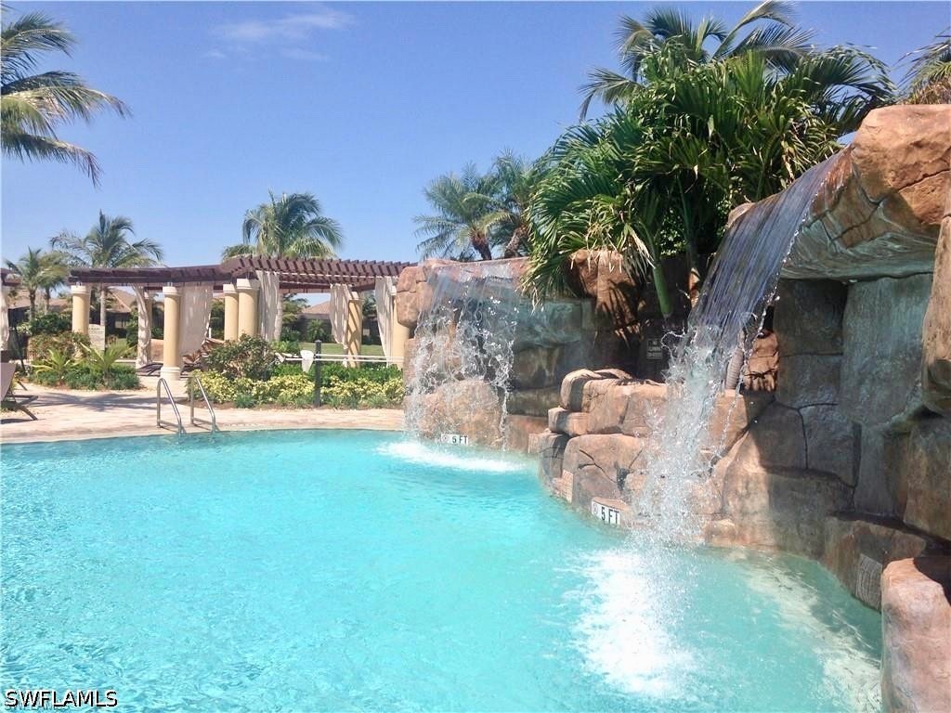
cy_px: 356
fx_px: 907
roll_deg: +0.1
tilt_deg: -4.0
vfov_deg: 42.9
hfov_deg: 55.4
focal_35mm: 33
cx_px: 476
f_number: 2.4
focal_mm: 4.12
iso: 50
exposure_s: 1/1938
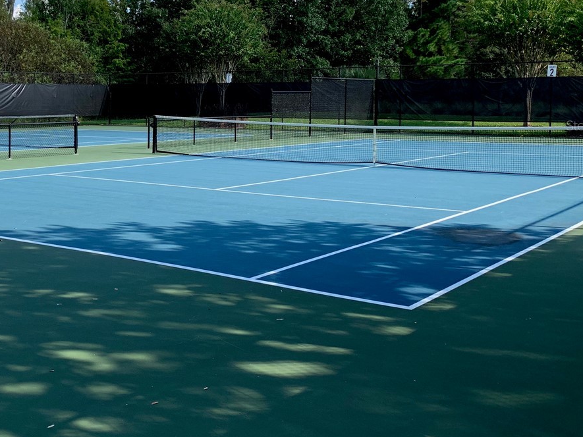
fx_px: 792
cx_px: 101
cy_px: 125
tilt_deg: -0.3
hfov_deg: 38.6
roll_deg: +0.0
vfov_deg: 30.5
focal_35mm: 47
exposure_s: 1/1176
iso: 25
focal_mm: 4.25
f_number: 1.8
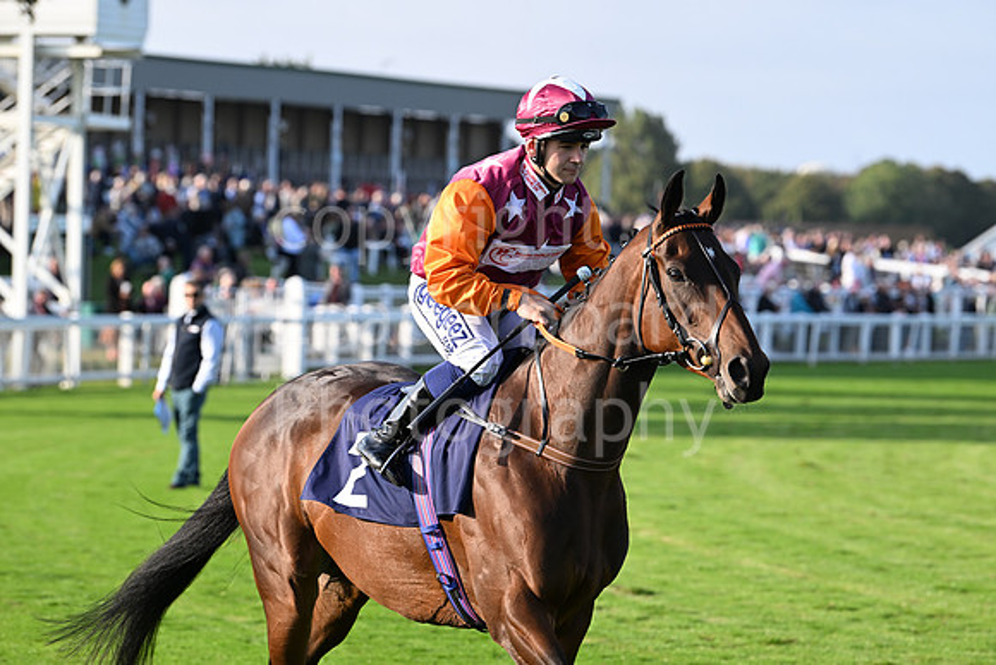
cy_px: 332
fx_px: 4704
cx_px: 498
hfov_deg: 12.1
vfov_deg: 8.1
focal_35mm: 170
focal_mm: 170
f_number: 5.6
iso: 500
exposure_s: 1/1000
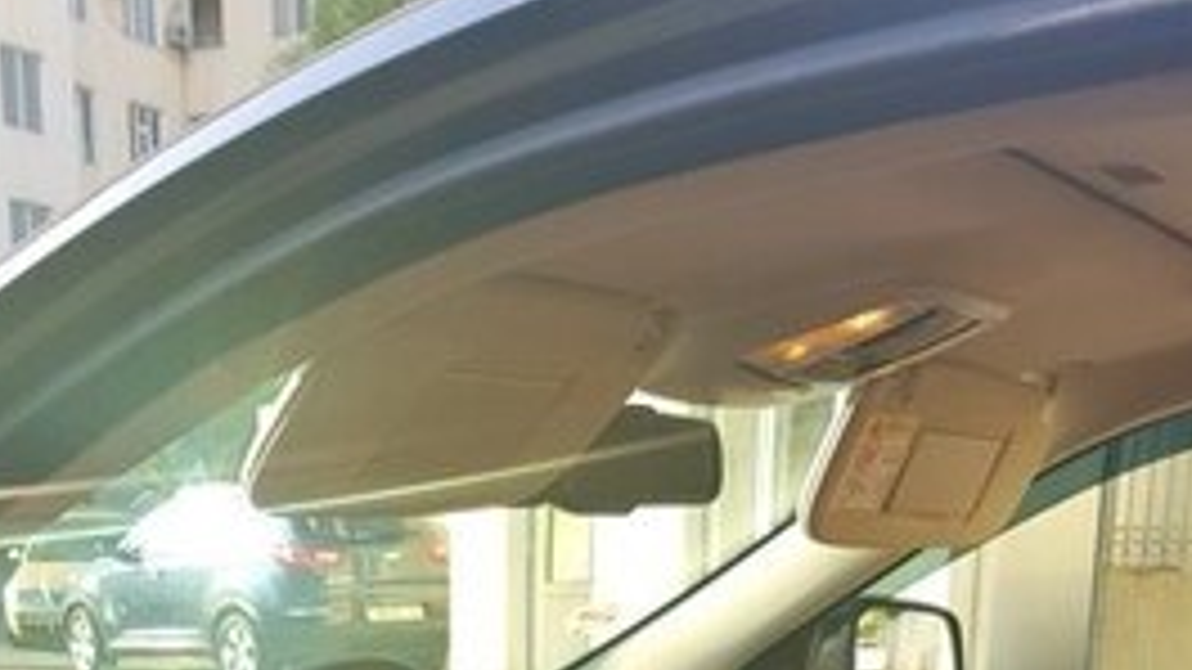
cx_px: 418
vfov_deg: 19.1
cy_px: 1070
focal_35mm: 53
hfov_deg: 38.8
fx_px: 1675
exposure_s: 1/274
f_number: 1.7
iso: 40
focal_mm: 4.2
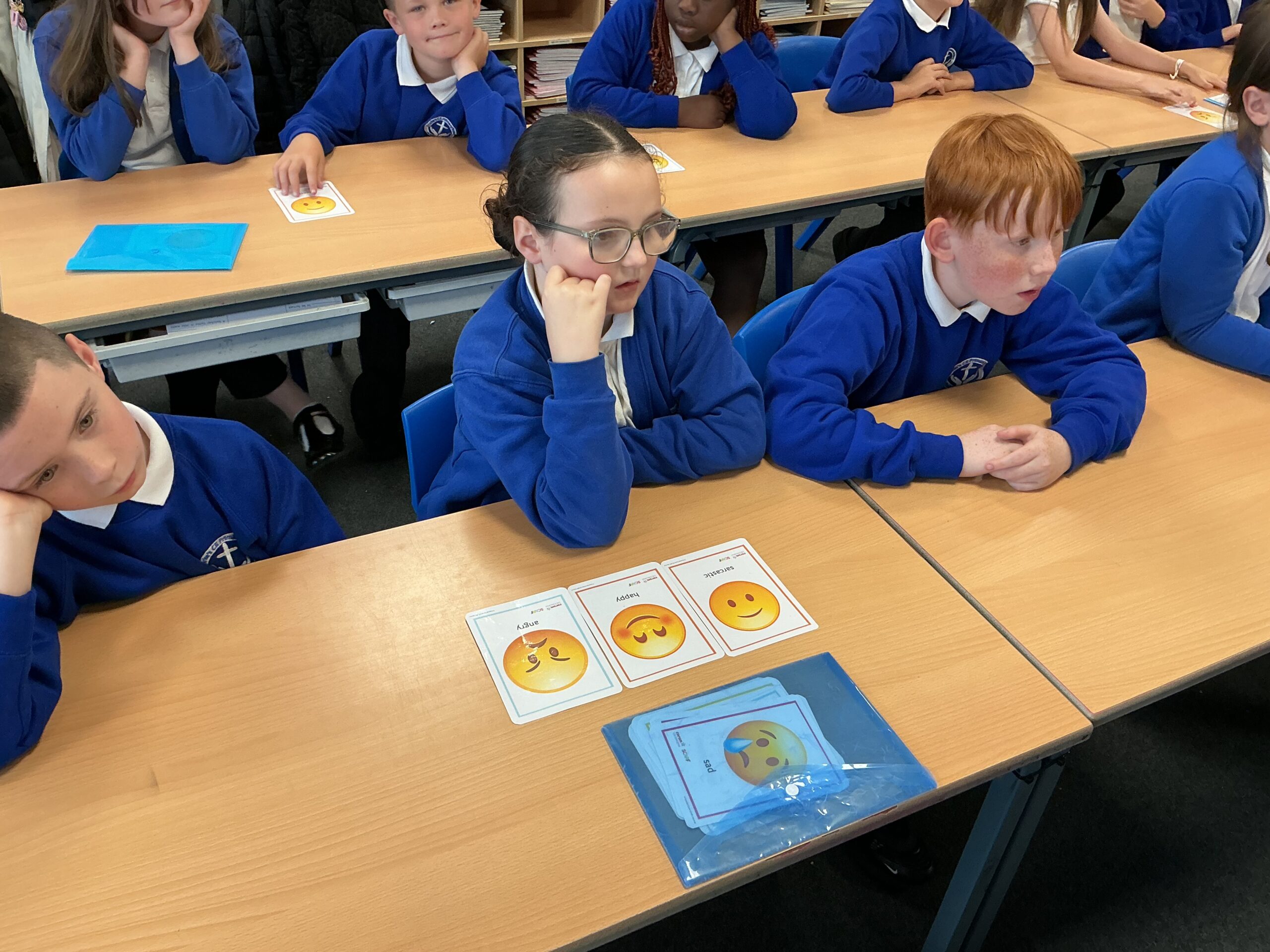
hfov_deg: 61.7
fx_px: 1064
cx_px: 635
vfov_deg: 48.2
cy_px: 476
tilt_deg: -38.7
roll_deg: -3.6
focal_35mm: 29
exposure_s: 1/60
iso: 80
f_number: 1.8
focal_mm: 3
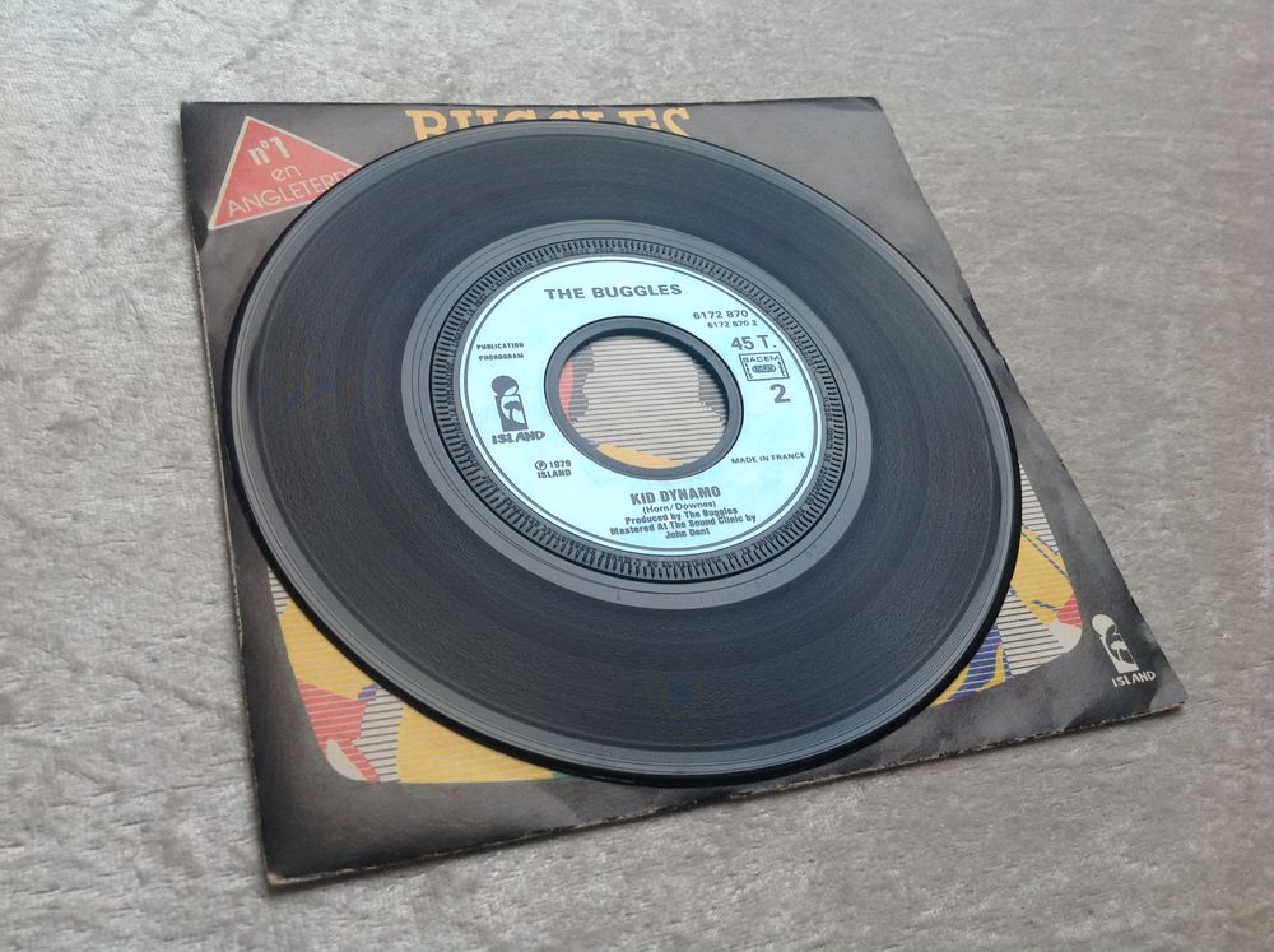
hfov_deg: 52.7
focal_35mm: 35
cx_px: 637
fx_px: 1286
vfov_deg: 40.6
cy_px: 476
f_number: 2.4
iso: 64
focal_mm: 4.28
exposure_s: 1/24
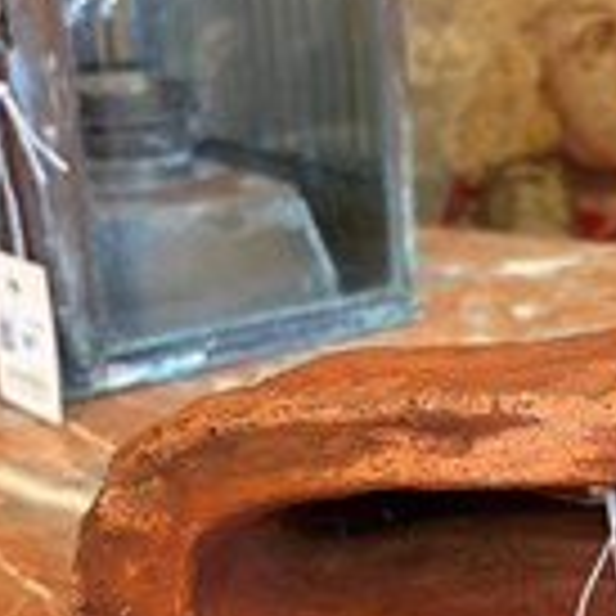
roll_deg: +0.0
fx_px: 1349
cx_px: 562
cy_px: 499
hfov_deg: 24.9
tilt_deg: -23.0
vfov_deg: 25.3
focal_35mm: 67
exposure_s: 1/50
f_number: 1.6
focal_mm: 5.96
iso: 200
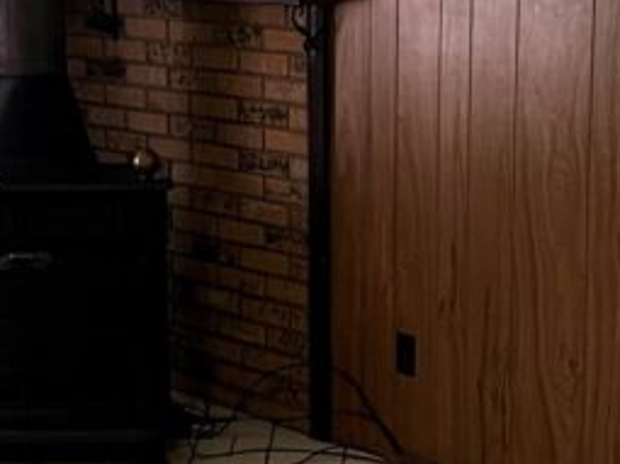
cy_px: 289
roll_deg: +1.4
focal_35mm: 109
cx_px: 101
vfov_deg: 13.6
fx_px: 1951
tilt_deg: -11.7
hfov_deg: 17.9
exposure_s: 1/30
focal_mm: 5.7
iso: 640
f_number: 1.5
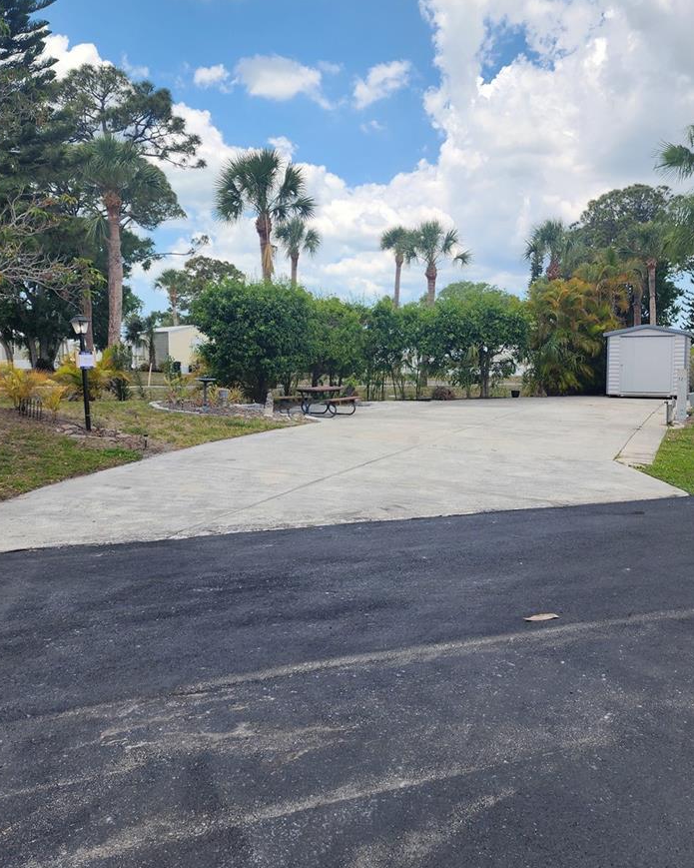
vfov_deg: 57.2
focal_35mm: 31
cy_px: 421
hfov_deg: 47.1
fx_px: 796
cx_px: 373
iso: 12
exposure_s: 1/960
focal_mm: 6.4
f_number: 1.8
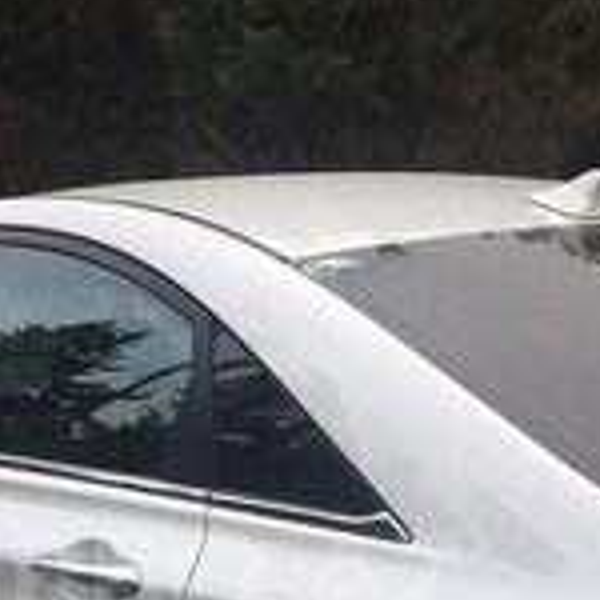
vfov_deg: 19.9
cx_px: 156
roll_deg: +1.7
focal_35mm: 85
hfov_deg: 20.3
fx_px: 1667
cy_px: 576
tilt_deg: -14.9
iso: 32
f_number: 2.2
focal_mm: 4.15
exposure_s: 1/684
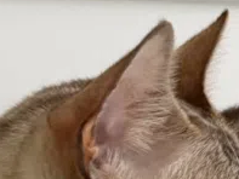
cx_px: 289
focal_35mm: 78
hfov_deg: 22.9
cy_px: 282
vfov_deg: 16.8
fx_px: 539
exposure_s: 1/60
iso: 500
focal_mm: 6.76
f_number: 1.78
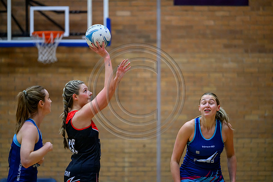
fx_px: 1327
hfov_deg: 11.7
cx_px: 136
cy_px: 91
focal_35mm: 175
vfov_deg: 7.9
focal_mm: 175
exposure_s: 1/1000
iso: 5000
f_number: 2.8
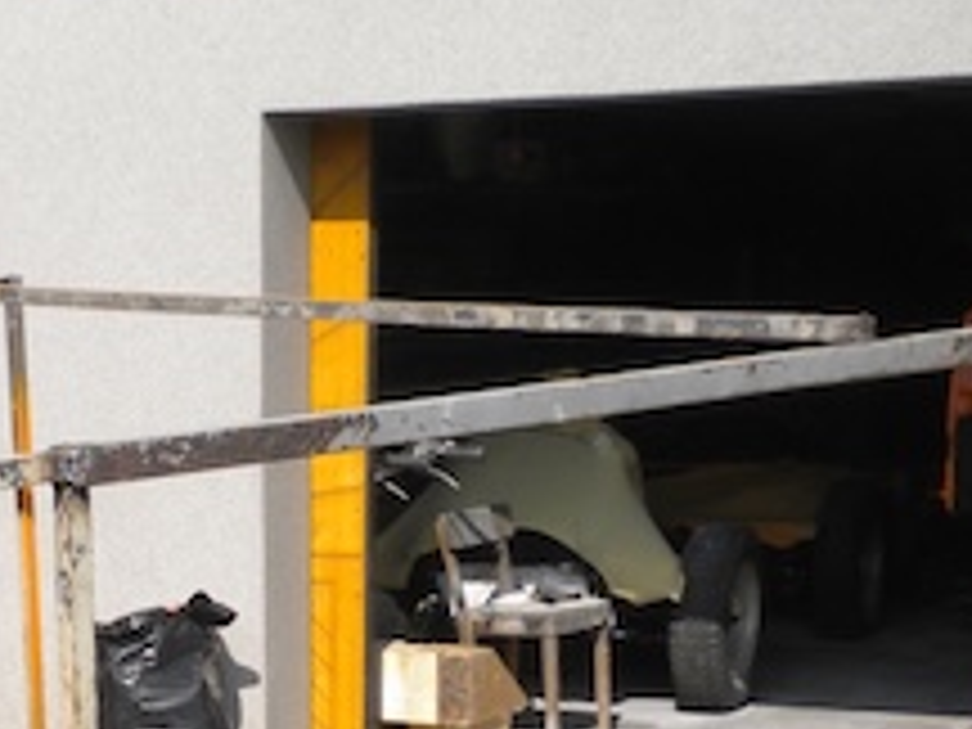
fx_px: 2724
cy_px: 954
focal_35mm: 97
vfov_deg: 14.6
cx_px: 4
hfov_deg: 19.7
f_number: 4.6
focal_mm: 6.3
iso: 80
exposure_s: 1/703
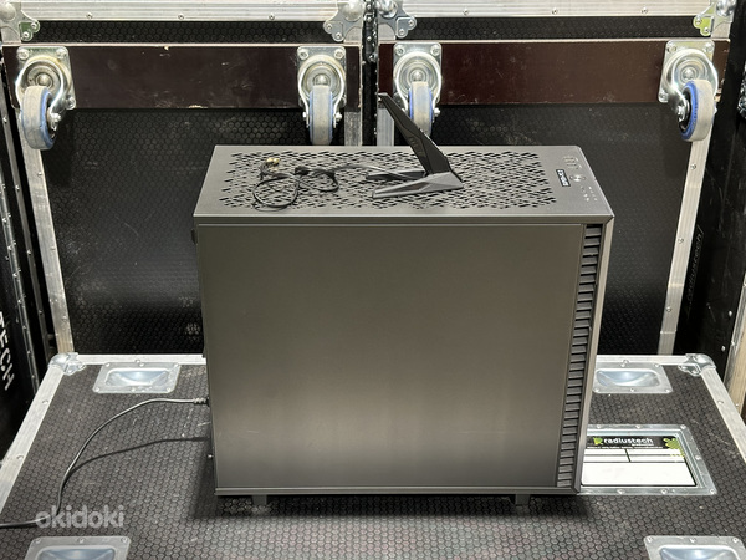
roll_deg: -0.4
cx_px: 373
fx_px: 1034
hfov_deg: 39.7
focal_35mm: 48
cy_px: 280
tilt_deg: -29.0
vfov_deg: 30.3
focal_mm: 6.86
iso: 320
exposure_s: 1/33
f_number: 1.78
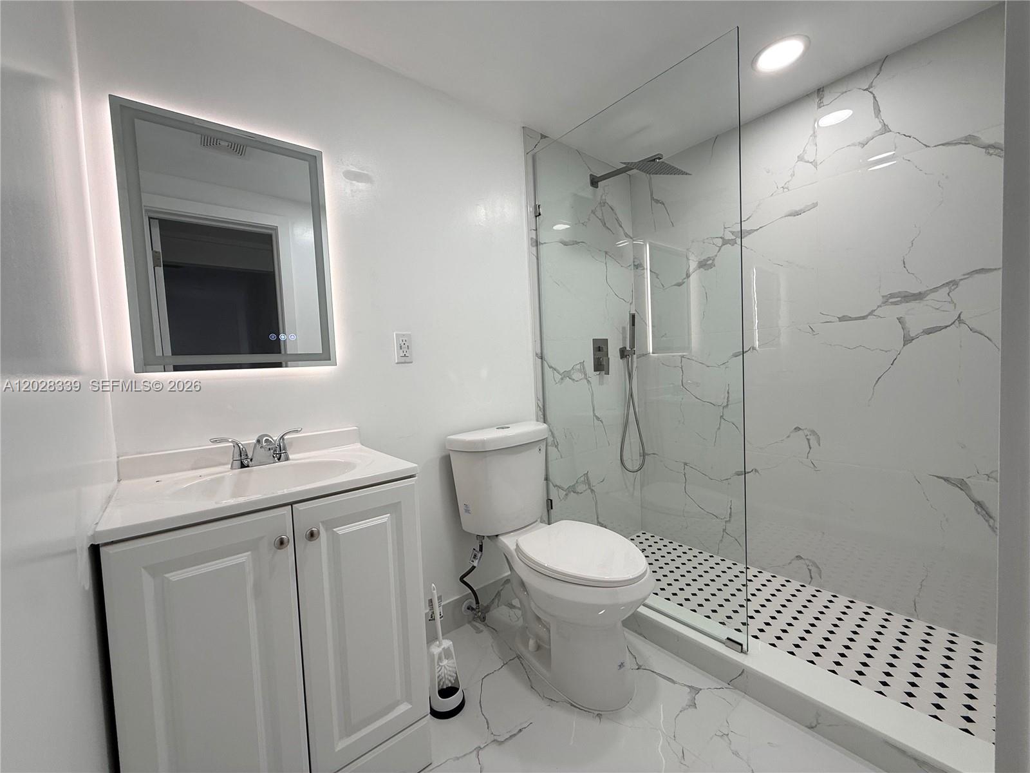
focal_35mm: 14
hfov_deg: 102.1
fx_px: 417
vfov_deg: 85.7
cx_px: 515
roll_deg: +2.2
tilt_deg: -0.8
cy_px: 386
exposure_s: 1/120
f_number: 2.2
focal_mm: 2.22
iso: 64
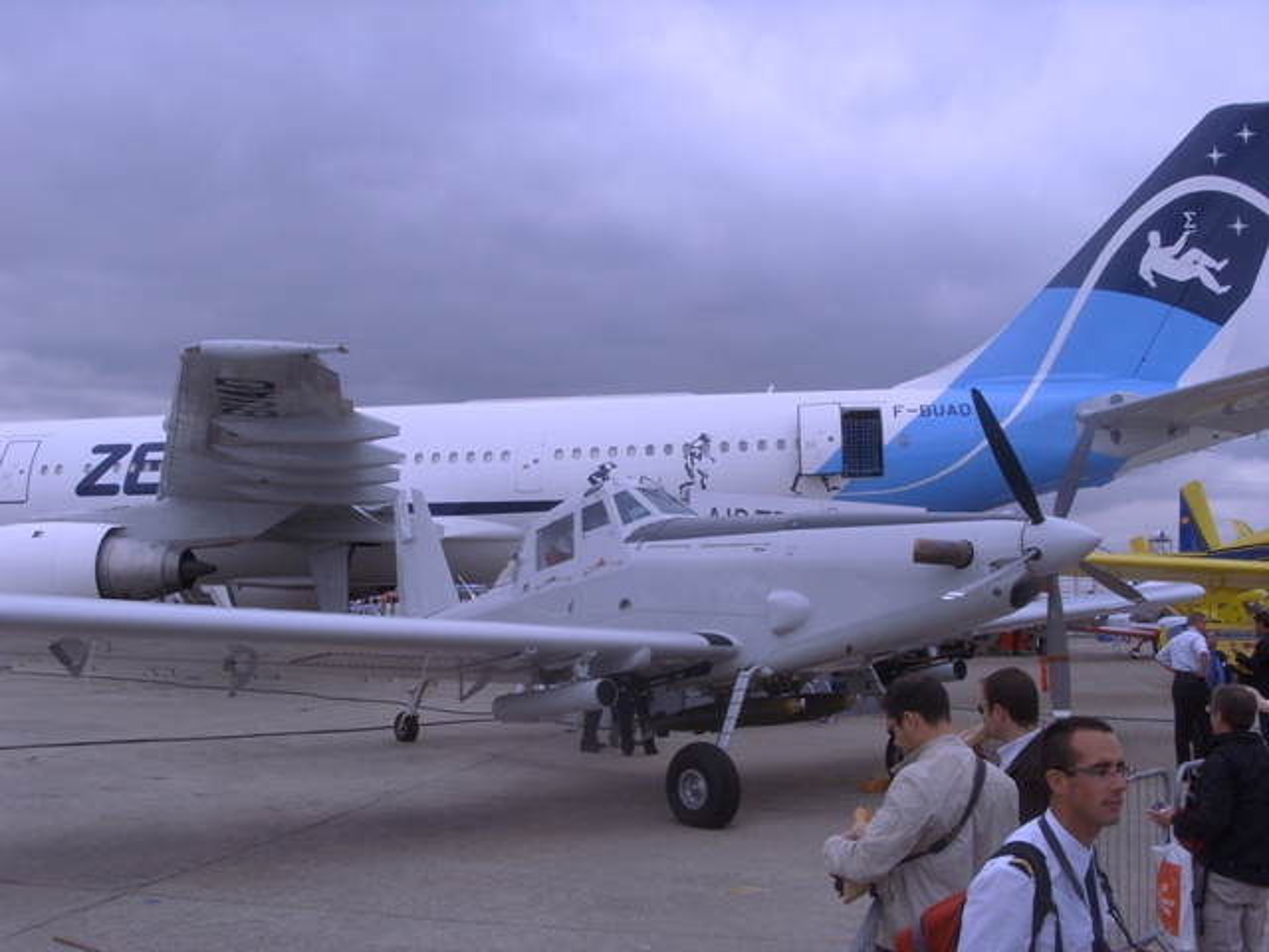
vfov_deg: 39.7
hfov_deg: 51.4
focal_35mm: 36
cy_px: 476
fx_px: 1320
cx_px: 634
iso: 80
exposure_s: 1/500
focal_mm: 6
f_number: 5.5
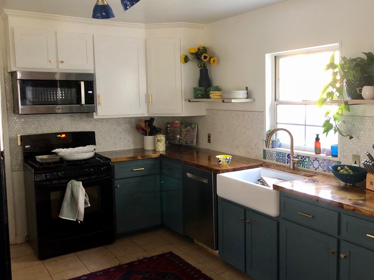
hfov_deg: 50.8
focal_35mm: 36
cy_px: 138
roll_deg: +0.5
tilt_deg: -6.2
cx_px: 233
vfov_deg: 39.7
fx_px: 389
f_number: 1.8
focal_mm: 3.99
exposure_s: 1/12
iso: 100
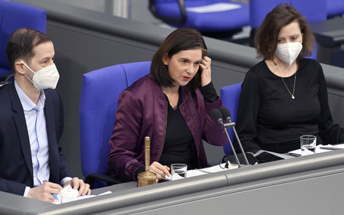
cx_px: 172
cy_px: 109
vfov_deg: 3.3
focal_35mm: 399
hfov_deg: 5.3
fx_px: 3742
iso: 8000
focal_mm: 390
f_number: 5.6
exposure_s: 1/250
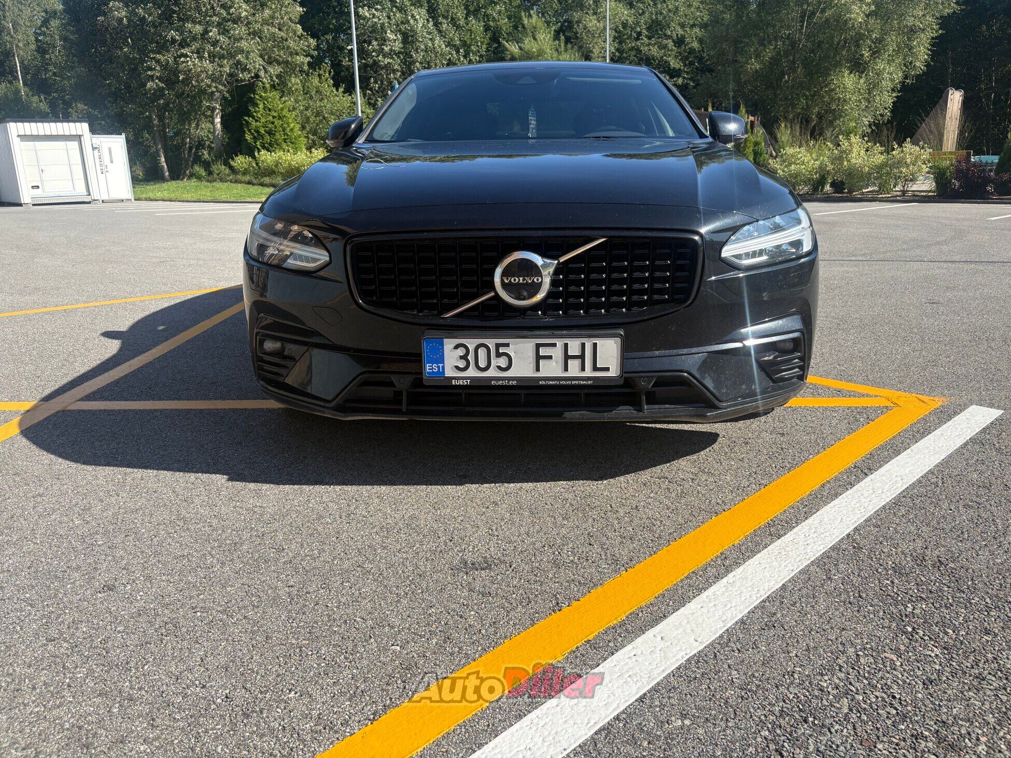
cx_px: 506
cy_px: 379
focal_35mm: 26
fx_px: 759
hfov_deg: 67.3
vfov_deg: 53.1
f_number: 1.6
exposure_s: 1/2364
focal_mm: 5.96
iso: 50
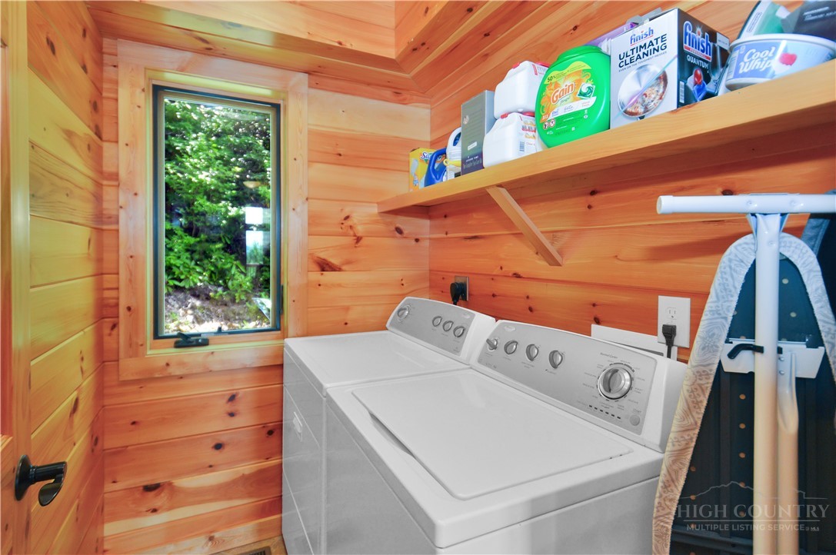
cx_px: 418
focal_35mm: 16
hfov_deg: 95.0
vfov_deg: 71.9
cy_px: 278
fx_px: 383
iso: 450
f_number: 3.5
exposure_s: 1/60
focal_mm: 11
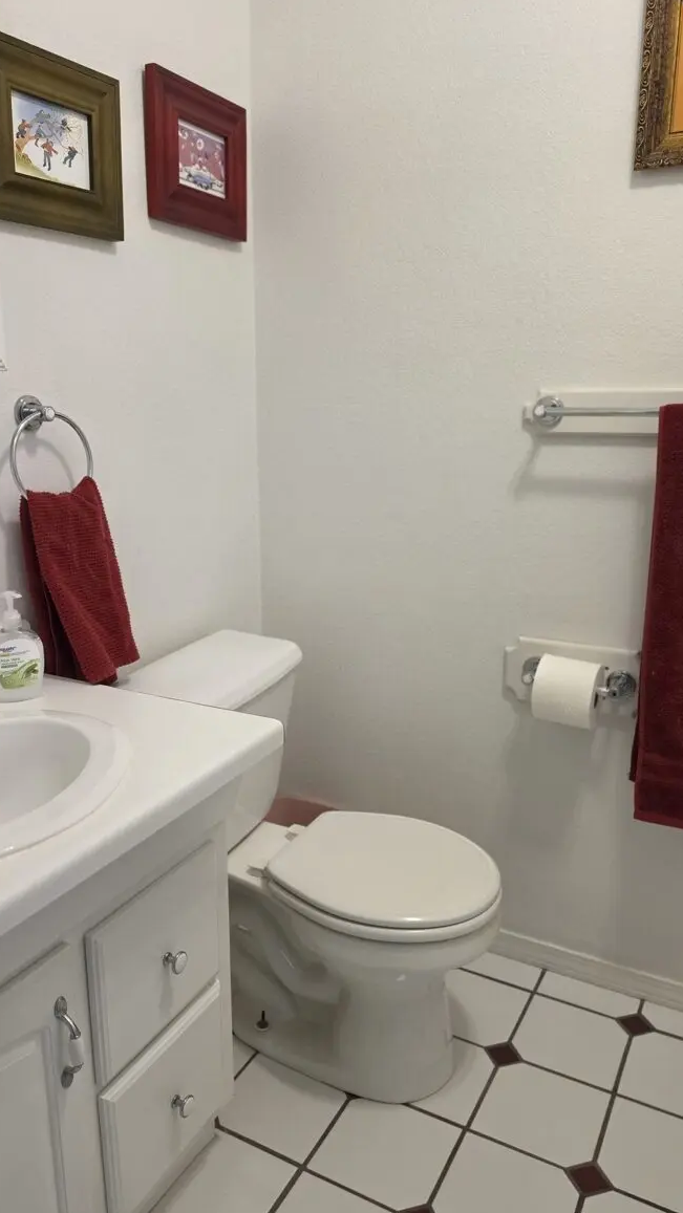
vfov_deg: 71.9
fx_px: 837
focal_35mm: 26
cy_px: 608
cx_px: 322
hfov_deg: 44.4
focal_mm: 6.5
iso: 160
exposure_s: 1/120
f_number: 1.4
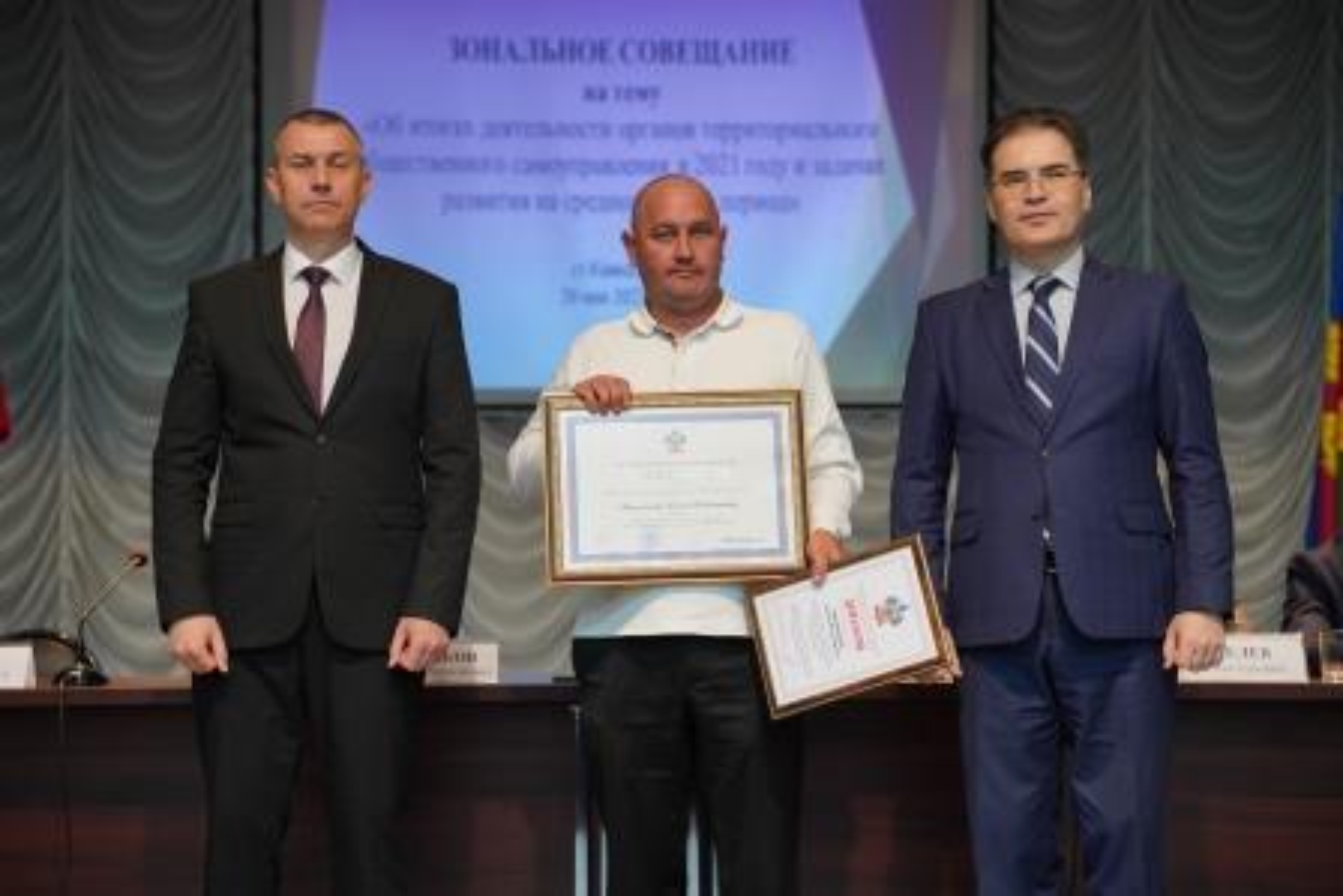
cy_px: 448
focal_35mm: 71
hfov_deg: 28.4
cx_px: 672
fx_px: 2649
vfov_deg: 19.2
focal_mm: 71
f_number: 4
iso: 2000
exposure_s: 1/200
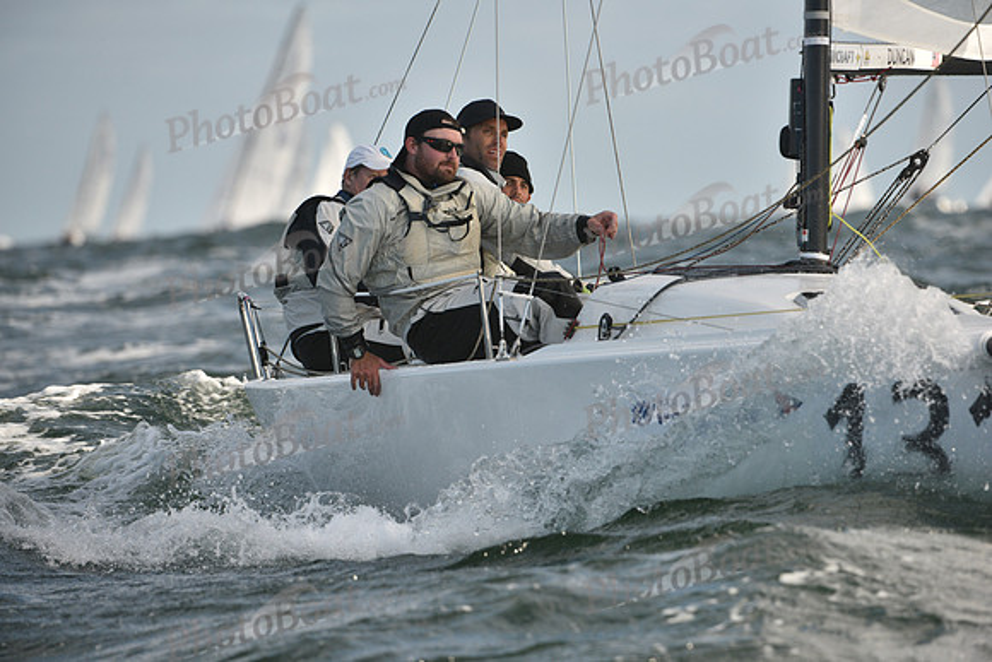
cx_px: 496
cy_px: 331
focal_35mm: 350
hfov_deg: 5.9
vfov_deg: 3.9
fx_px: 9646
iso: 320
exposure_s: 1/1600
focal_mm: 350
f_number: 5.6
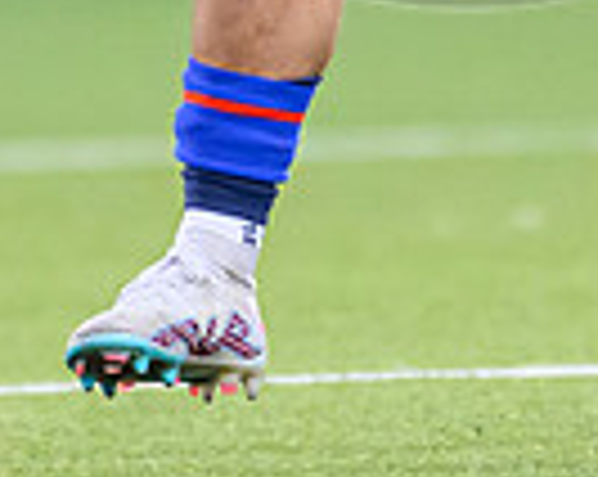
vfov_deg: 0.3
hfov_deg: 0.4
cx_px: 619
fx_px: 82513
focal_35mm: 4669
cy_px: -545
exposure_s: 1/1000
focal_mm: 560
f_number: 4
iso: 4000
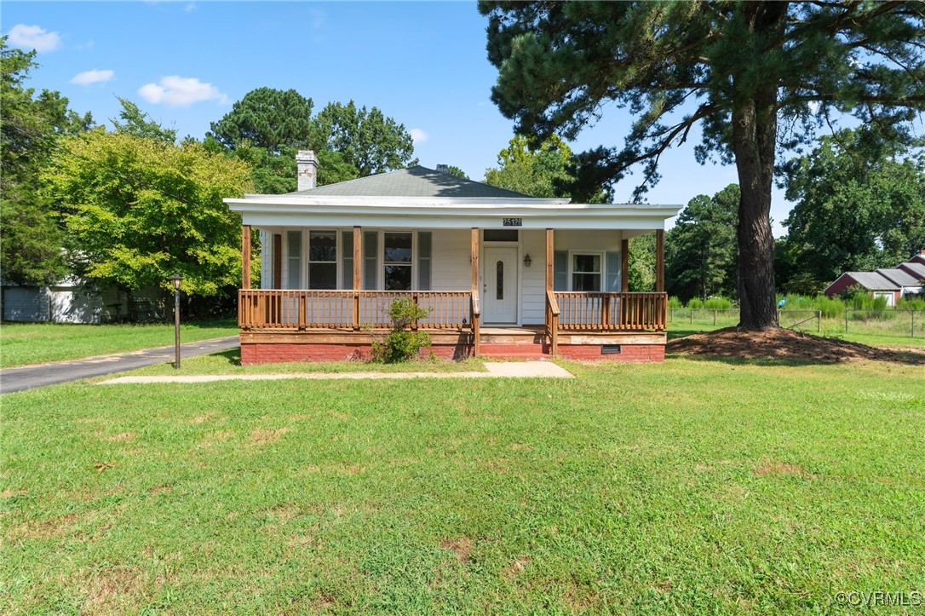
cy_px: 308
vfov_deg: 66.5
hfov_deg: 89.1
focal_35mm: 18
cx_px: 462
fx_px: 470
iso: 100
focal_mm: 18.3
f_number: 7.1
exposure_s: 1/160
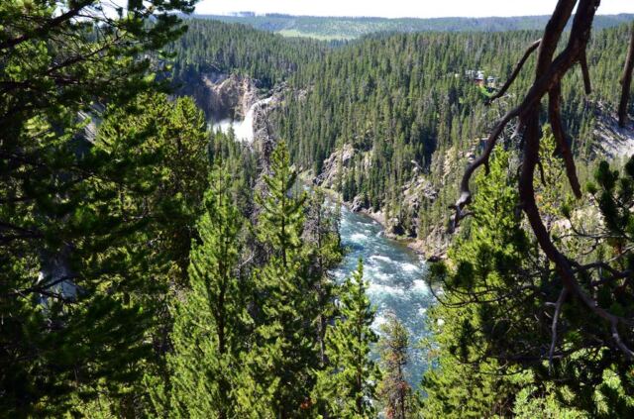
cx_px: 317
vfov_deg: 30.7
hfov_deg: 45.1
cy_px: 210
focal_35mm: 44
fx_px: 764
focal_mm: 29
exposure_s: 1/100
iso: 200
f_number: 11
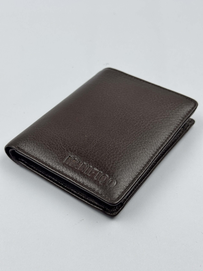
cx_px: 102
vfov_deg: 39.7
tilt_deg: -42.1
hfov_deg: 30.3
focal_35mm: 48
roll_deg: -0.5
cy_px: 136
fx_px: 375
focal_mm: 6.76
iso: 64
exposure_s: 1/239
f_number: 1.78
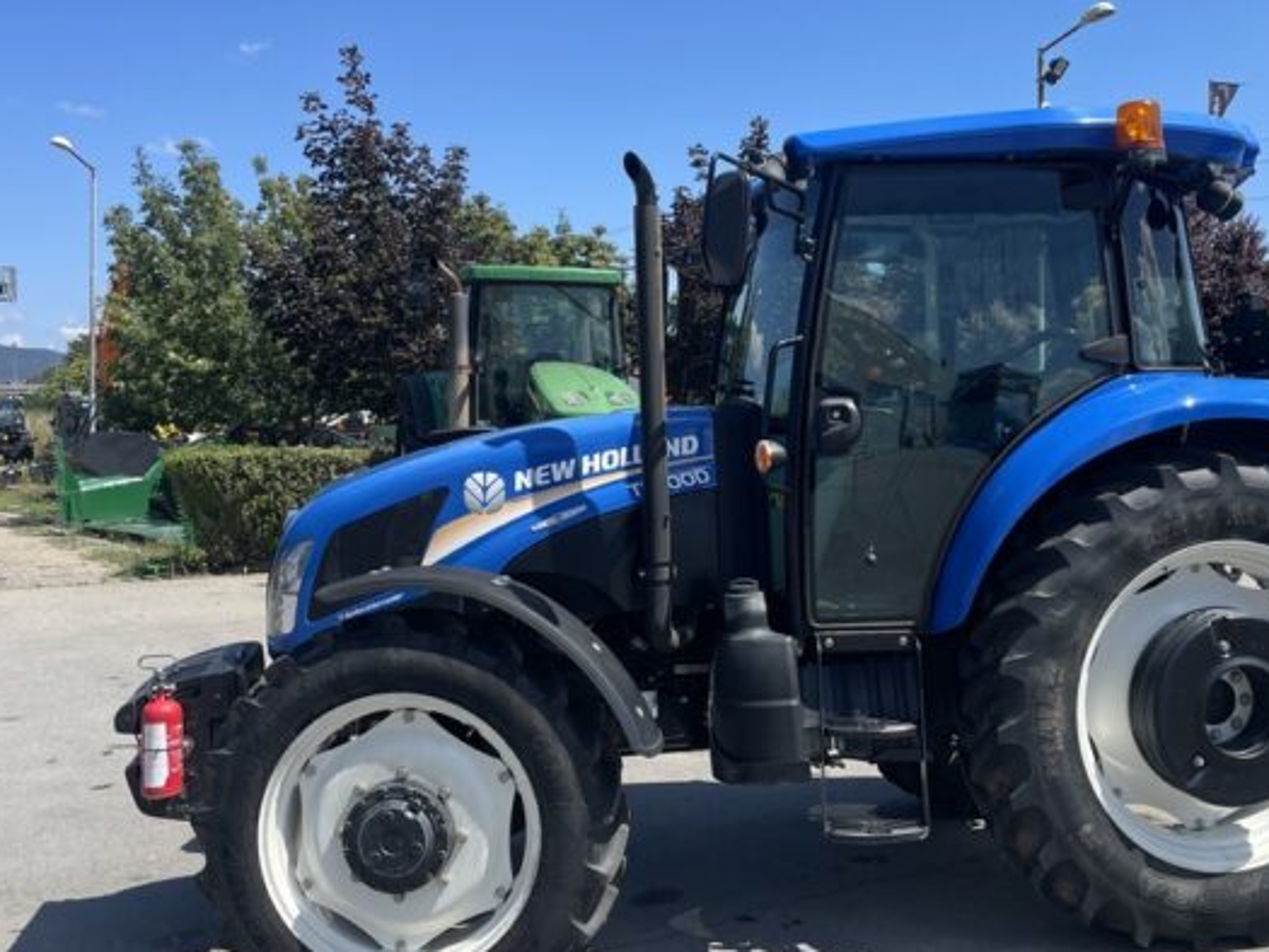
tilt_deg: +0.1
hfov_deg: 48.7
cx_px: 761
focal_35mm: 38
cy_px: 457
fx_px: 1393
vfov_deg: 37.7
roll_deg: +1.2
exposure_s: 1/2618
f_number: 1.6
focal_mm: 4.2
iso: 32
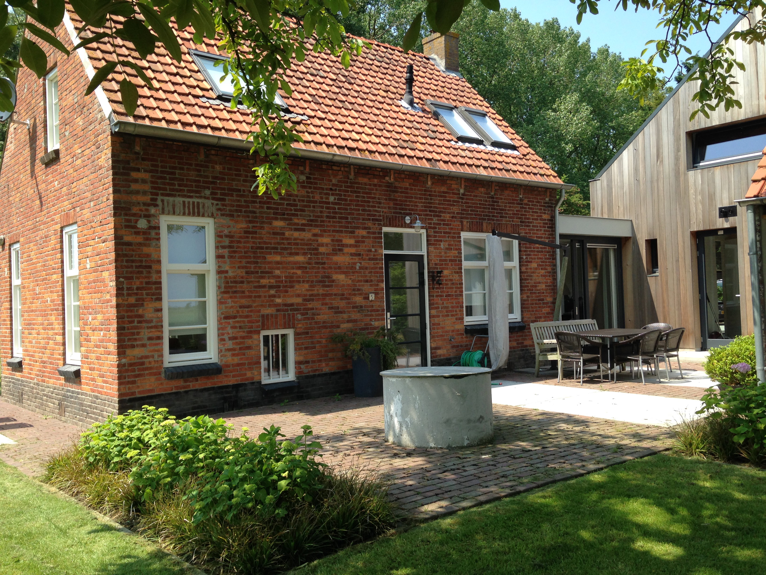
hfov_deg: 55.4
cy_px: 288
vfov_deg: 42.9
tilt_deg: -0.3
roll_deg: +4.2
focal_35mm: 33
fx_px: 730
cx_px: 383
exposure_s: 1/616
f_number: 2.4
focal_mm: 4.12
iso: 50
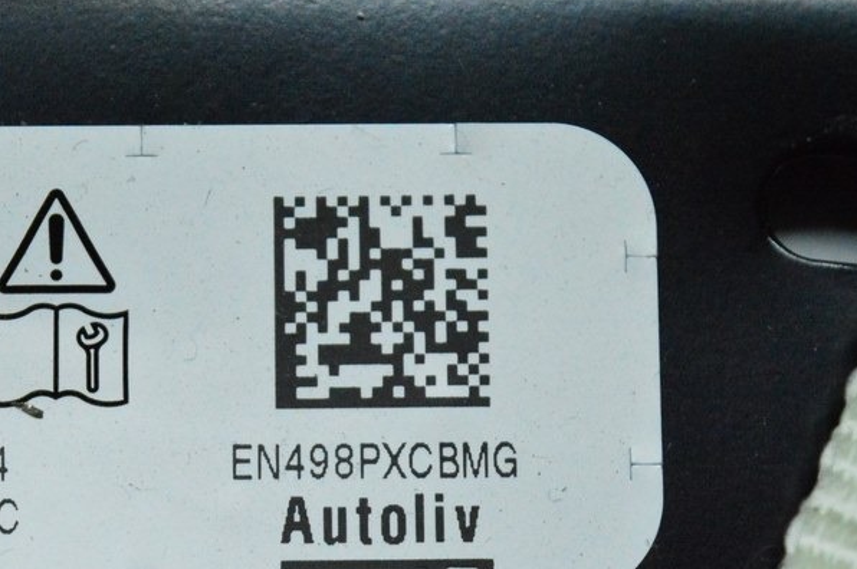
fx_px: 3373
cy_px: 380
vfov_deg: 9.6
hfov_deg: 14.4
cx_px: 150
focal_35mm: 142
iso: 6400
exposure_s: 1/800
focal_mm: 55
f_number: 6.3
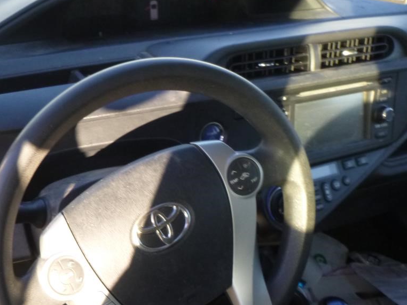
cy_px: 224
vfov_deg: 33.7
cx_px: 93
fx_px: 494
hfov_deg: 43.1
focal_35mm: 42
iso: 200
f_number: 3.9
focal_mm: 4.5
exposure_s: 1/60
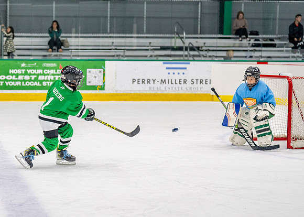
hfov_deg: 17.8
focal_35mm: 112
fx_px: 964
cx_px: 61
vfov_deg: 12.8
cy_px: 118
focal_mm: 70
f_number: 2.8
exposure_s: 1/1250
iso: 1000
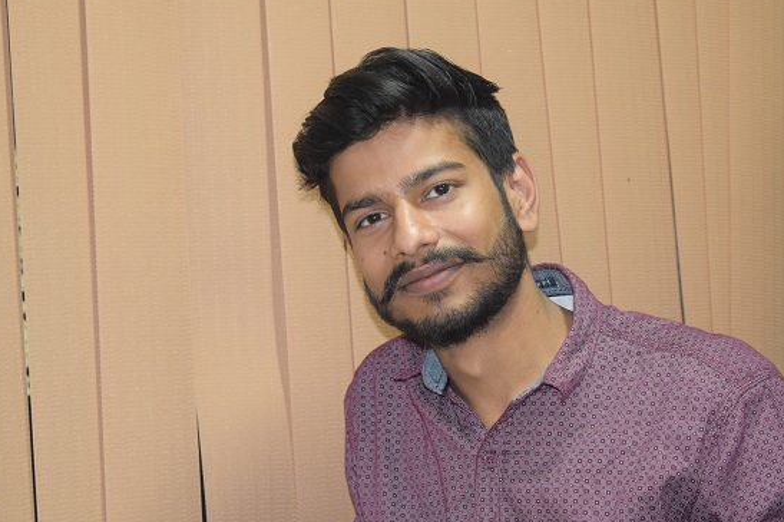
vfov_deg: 15.1
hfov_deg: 22.5
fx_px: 1971
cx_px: 391
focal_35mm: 91
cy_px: 270
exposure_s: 1/60
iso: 3200
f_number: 5.6
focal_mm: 55
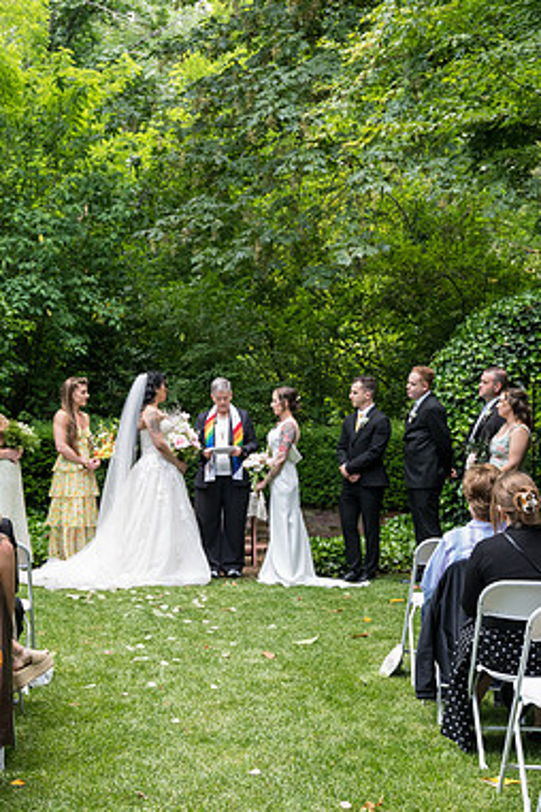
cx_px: 258
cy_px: 406
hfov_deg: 18.7
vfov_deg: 27.7
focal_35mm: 73
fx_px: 1645
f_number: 5
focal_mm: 48
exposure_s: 1/400
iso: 1000
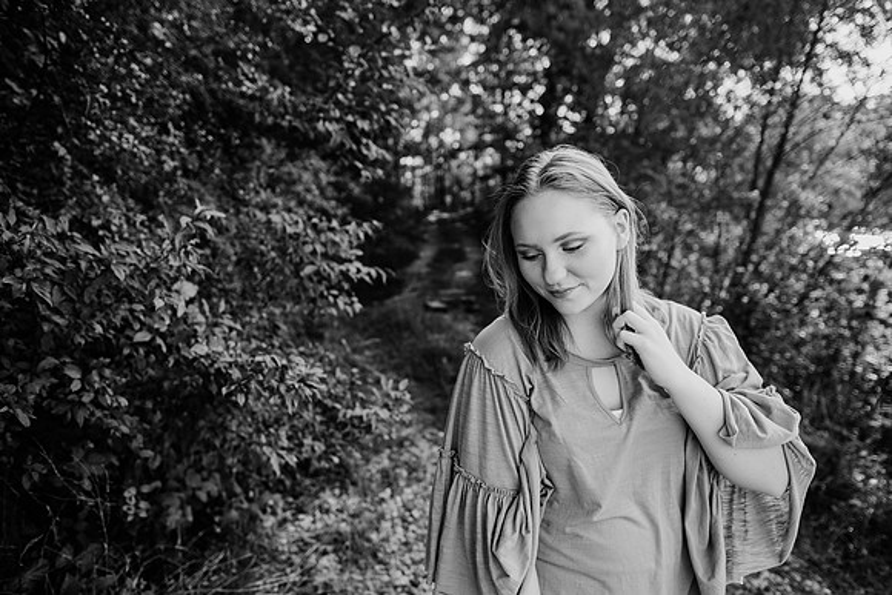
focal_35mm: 24
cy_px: 298
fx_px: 595
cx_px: 446
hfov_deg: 73.7
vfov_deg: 53.2
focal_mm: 24
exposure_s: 1/800
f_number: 2.8
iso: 250
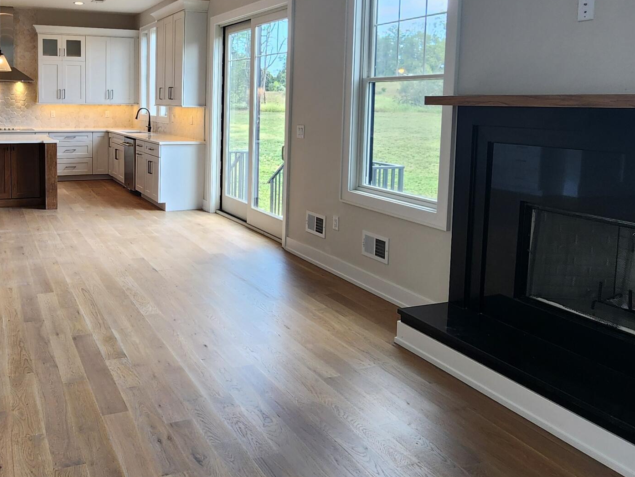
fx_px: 514
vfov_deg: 48.5
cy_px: 142
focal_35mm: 28
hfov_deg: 60.8
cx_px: 178
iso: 100
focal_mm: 2.2
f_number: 2.2
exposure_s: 1/120
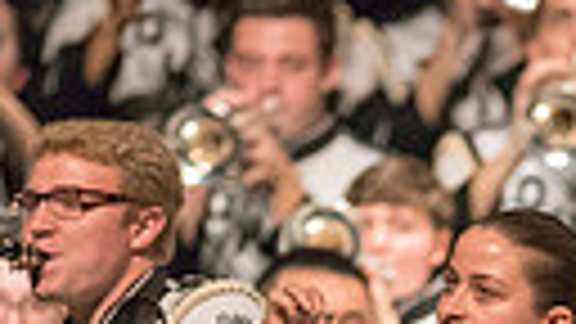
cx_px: 720
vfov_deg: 0.9
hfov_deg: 1.5
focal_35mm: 1419
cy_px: 817
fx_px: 21673
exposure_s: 1/500
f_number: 2.8
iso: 4000
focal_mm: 300
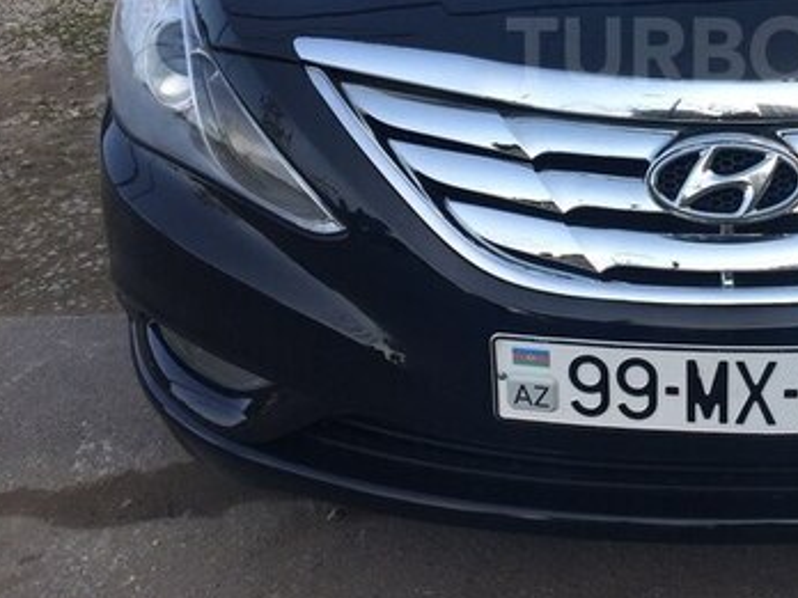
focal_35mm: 55
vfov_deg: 25.7
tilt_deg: -21.9
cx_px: 741
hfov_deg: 32.9
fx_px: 1268
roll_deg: -1.2
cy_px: 52
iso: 32
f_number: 2.2
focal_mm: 4.15
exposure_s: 1/586
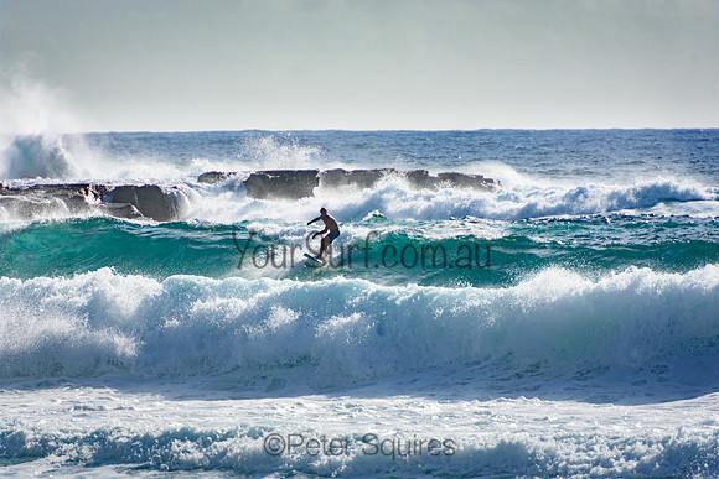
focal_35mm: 600
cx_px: 360
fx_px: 11986
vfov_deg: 2.3
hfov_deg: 3.4
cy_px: 240
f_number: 5.6
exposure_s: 1/2000
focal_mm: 400
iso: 220
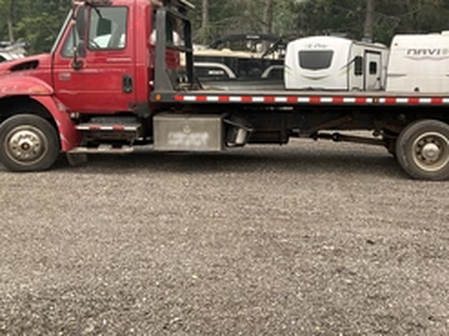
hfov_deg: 39.9
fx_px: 609
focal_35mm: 47
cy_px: 154
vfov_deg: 30.8
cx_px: 302
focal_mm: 3
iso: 25
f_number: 1.8
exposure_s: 1/883
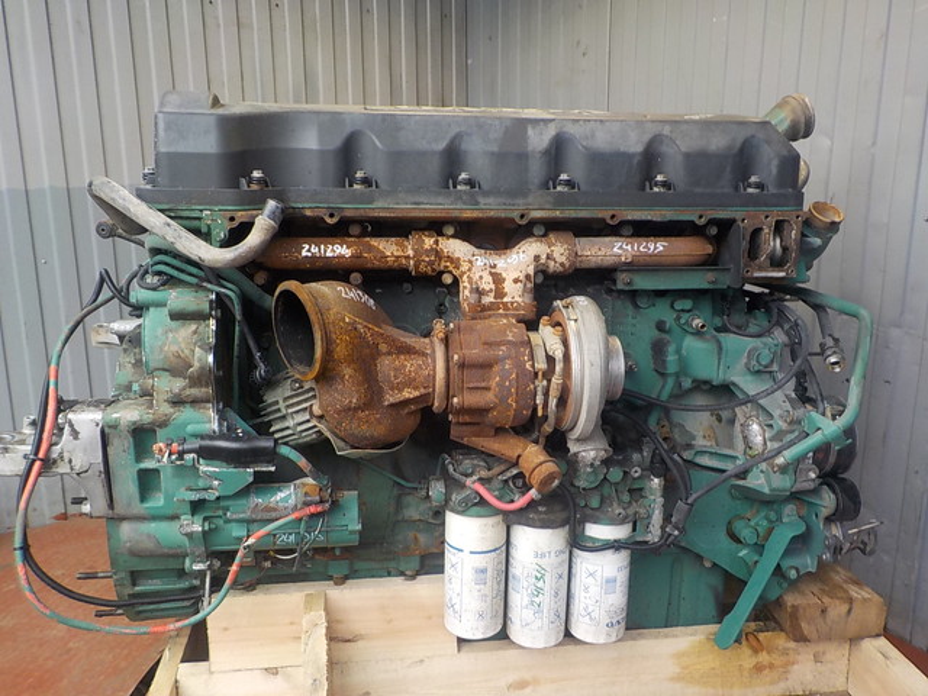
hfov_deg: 60.0
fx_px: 804
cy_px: 348
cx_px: 464
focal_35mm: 30
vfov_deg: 46.8
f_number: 3.3
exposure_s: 1/40
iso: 125
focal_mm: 4.1
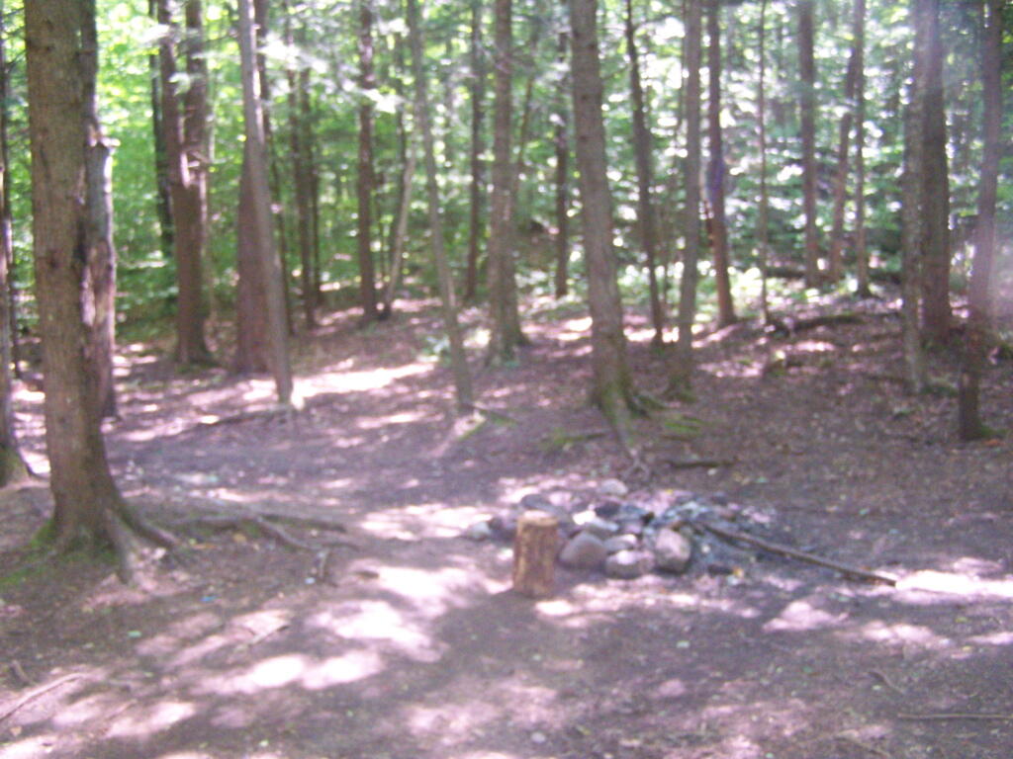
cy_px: 380
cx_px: 506
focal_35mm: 38
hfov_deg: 49.0
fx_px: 1112
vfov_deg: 37.7
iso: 400
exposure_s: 1/30
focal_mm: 6.3
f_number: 2.8
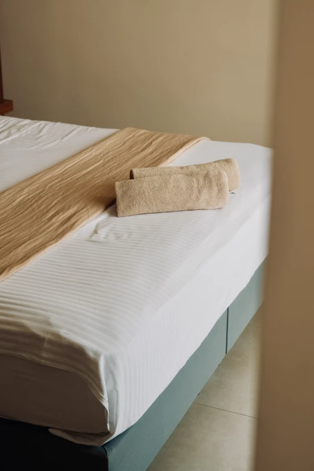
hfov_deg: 22.3
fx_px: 798
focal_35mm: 61
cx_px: 168
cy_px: 229
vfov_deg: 32.9
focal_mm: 37.4
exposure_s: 1/85
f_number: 4.5
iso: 320
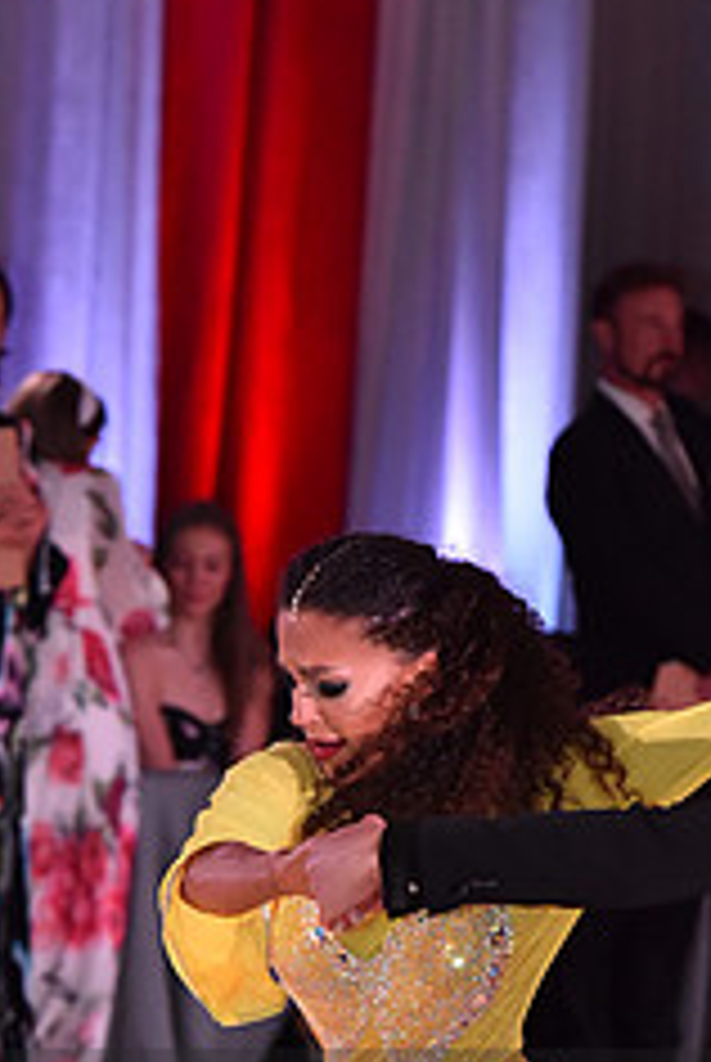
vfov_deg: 5.2
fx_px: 11608
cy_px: 1202
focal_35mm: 393
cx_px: 403
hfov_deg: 3.5
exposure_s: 1/320
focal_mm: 160
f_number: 6.3
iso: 2500
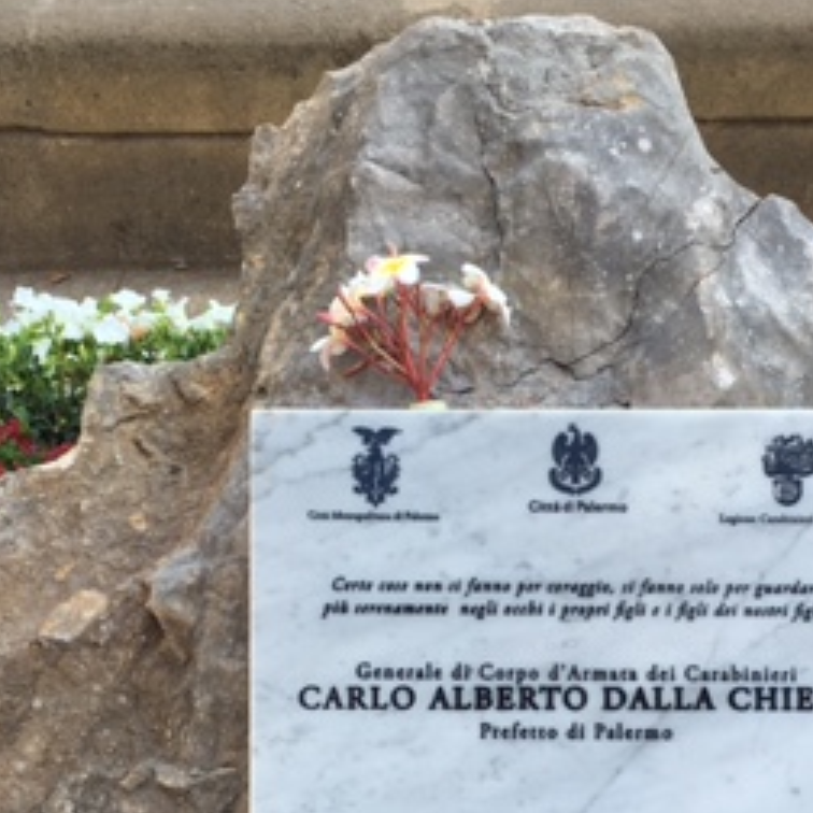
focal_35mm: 65
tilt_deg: -35.2
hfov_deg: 26.3
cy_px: 723
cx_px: 542
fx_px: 1727
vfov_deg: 25.7
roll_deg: -0.5
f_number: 2.2
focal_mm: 4.15
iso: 25
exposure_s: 1/100
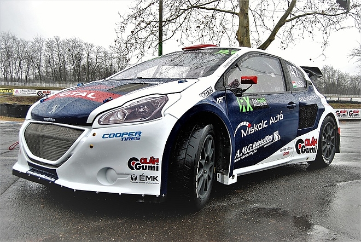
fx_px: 361
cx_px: 180
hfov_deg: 53.1
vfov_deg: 37.0
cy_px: 121
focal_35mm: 36
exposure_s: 1/100
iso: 200
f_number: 5
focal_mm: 24
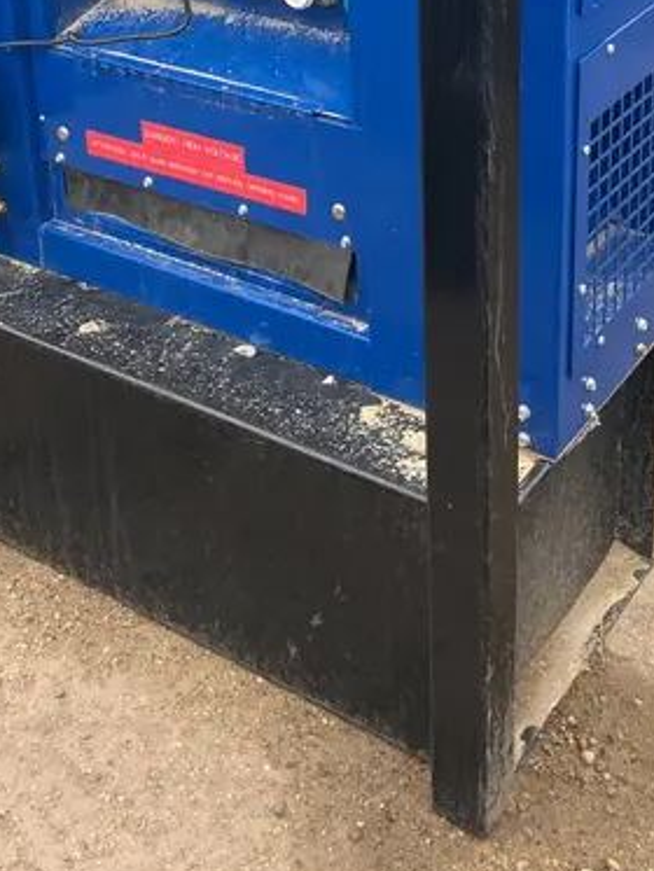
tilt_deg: -20.8
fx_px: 1385
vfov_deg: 32.6
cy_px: 41
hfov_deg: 26.5
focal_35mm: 55
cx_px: 406
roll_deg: +0.4
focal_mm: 3.99
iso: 80
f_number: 1.8
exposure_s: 1/121
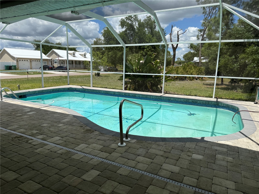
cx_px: 130
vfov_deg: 56.8
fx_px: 180
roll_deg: -1.1
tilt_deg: -9.8
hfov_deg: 71.6
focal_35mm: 24
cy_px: 97
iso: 80
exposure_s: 1/4975
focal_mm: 6.76
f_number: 1.78
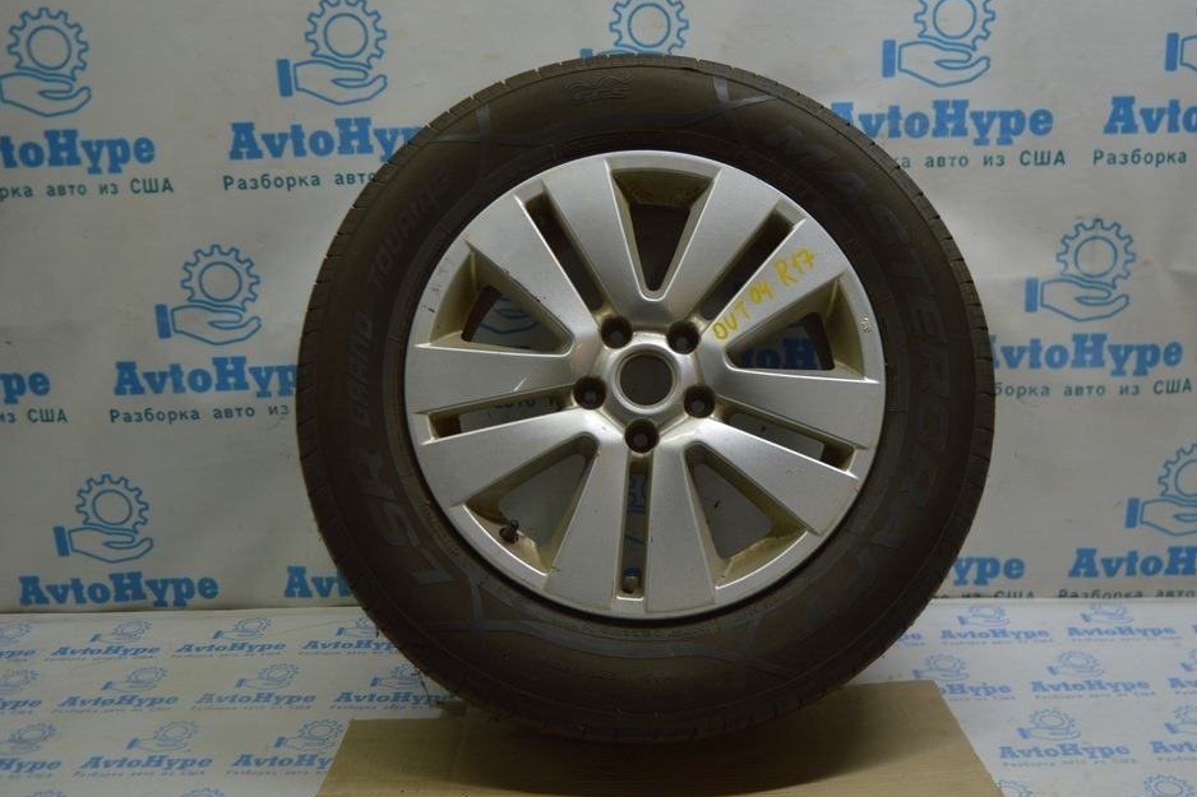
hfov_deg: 53.1
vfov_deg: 36.9
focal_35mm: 36
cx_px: 623
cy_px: 400
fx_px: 1197
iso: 400
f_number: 3.8
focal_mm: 22
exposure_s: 1/125
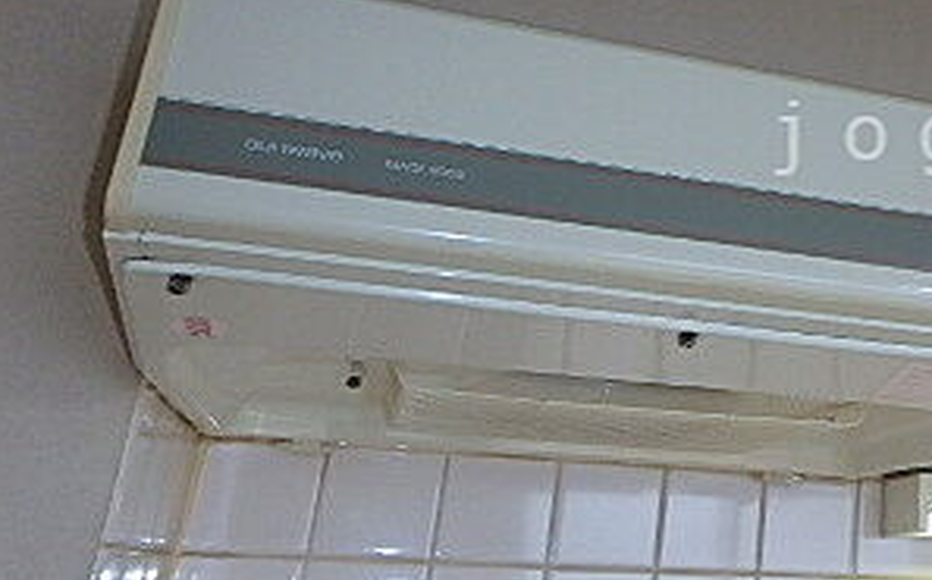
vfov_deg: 26.4
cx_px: 988
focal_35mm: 48
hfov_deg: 36.4
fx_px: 1218
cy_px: 138
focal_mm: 3.7
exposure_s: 1/30
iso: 400
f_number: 3.5
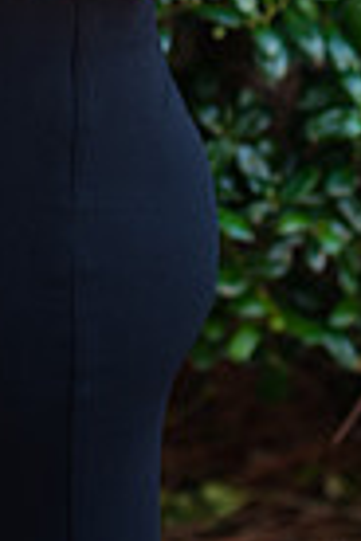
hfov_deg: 5.4
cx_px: -4
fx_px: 3820
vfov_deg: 8.0
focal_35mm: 254
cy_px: -243
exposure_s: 1/125
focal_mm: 78
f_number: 3.5
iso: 80
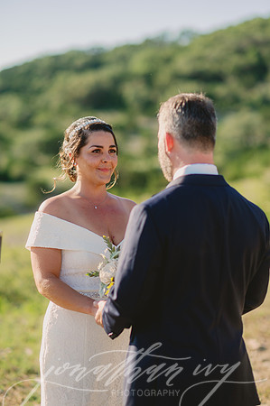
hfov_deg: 16.0
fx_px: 958
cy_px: 203
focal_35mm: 85
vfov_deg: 23.9
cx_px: 135
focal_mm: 85
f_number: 2
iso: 50
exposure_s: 1/3200
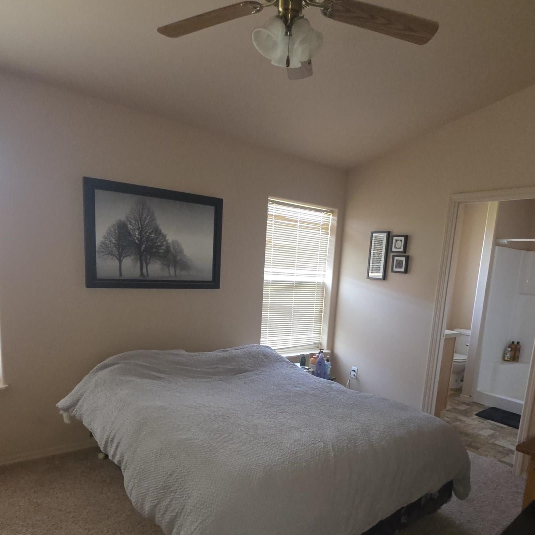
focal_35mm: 22
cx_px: 289
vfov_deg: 68.4
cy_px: 339
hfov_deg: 69.5
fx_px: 385
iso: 200
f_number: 1.9
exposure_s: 1/60
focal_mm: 2.2
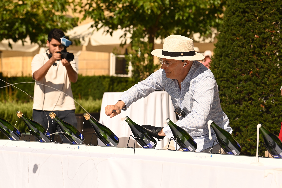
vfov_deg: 15.0
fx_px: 713
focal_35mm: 91
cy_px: 94
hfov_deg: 22.4
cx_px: 141
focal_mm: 91
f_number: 4.5
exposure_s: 1/1600
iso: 320
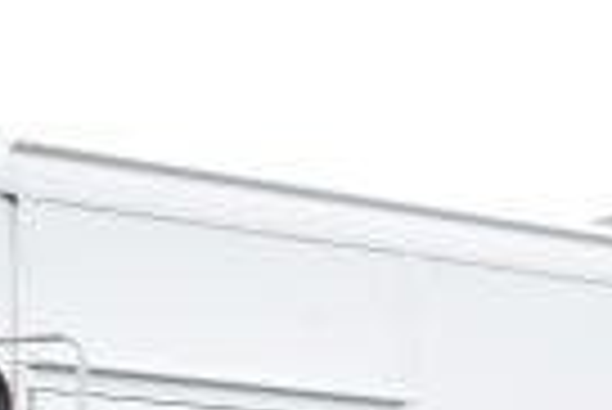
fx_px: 2519
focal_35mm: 148
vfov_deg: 8.7
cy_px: 894
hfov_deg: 13.9
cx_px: 338
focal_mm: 22
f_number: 3.8
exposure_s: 1/4000
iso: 1400
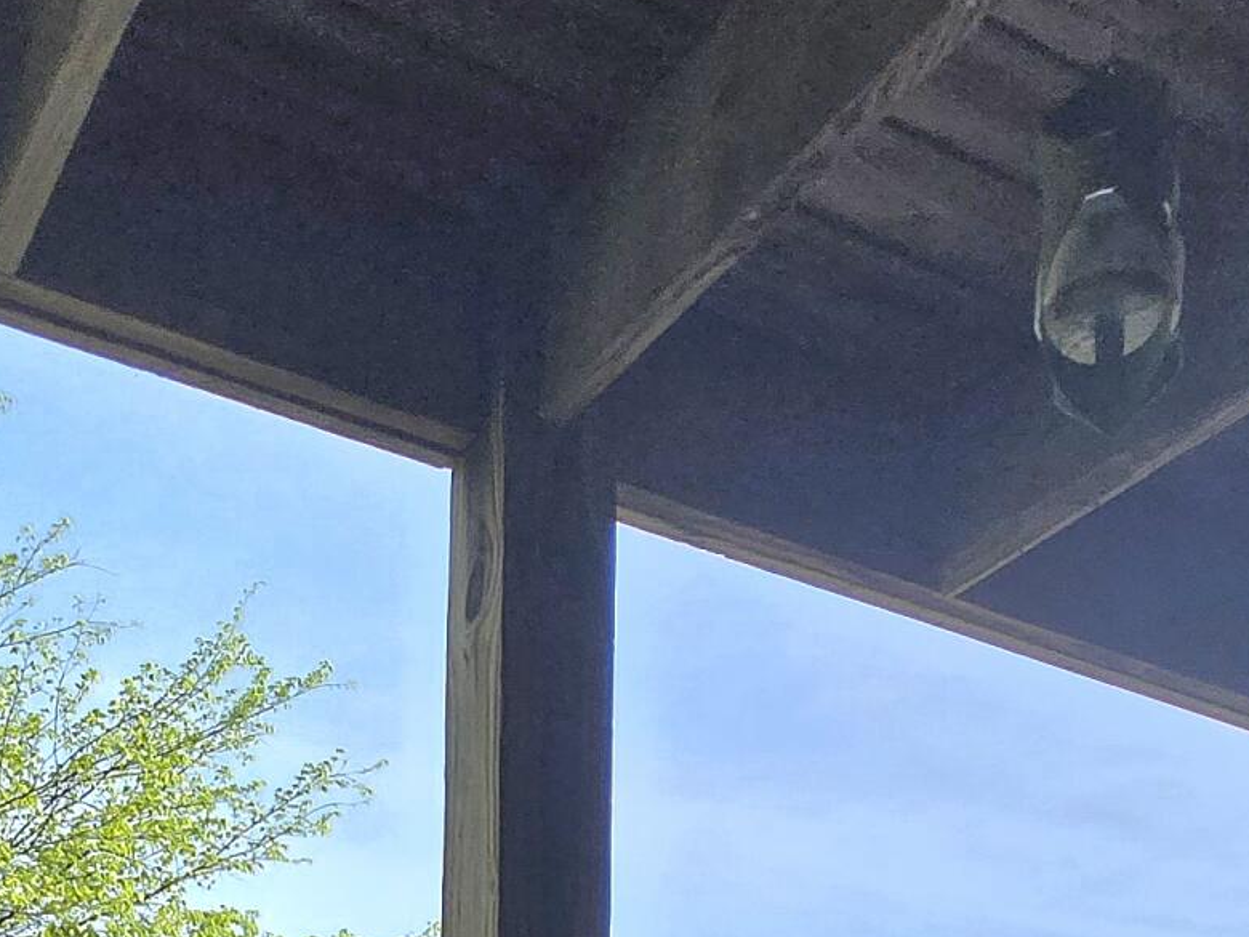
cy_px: 1525
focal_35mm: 50
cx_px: 447
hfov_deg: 37.9
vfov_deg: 22.2
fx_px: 1804
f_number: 2.2
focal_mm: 1.7
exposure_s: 1/833
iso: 25
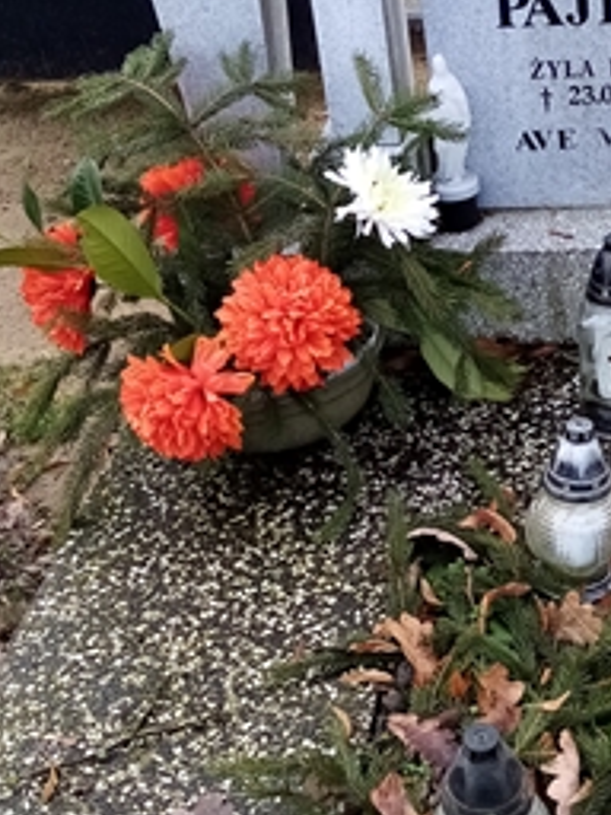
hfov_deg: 22.2
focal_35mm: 65
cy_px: 433
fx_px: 1530
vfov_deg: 29.8
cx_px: 522
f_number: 1.8
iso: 104
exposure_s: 1/119
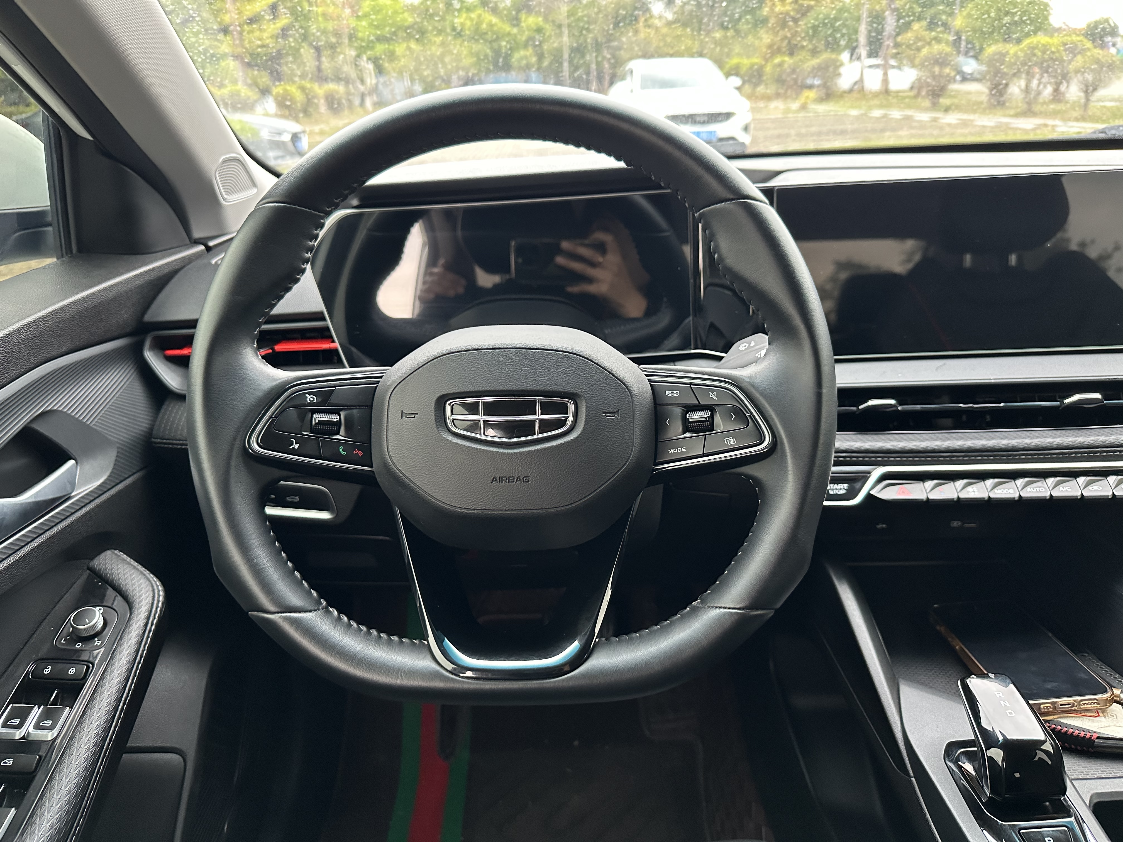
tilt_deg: -23.6
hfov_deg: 71.6
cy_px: 421
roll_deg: +3.4
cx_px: 562
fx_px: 779
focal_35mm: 24
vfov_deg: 56.8
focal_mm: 6.86
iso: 500
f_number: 1.78
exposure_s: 1/60
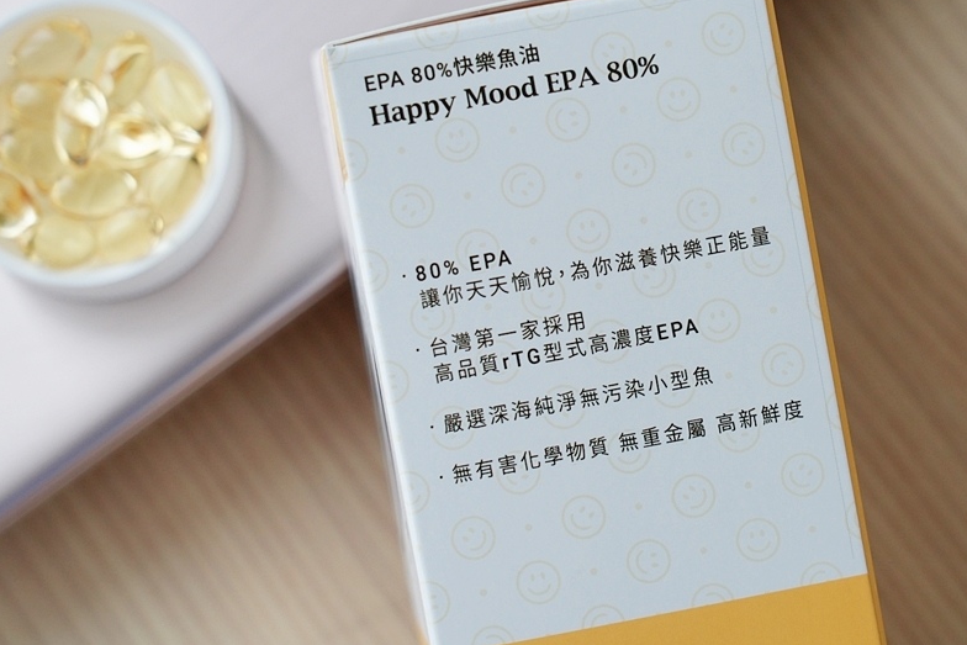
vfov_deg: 10.2
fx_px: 3600
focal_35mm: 134
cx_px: 530
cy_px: 250
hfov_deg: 15.3
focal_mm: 105
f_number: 6.3
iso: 1000
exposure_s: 1/125
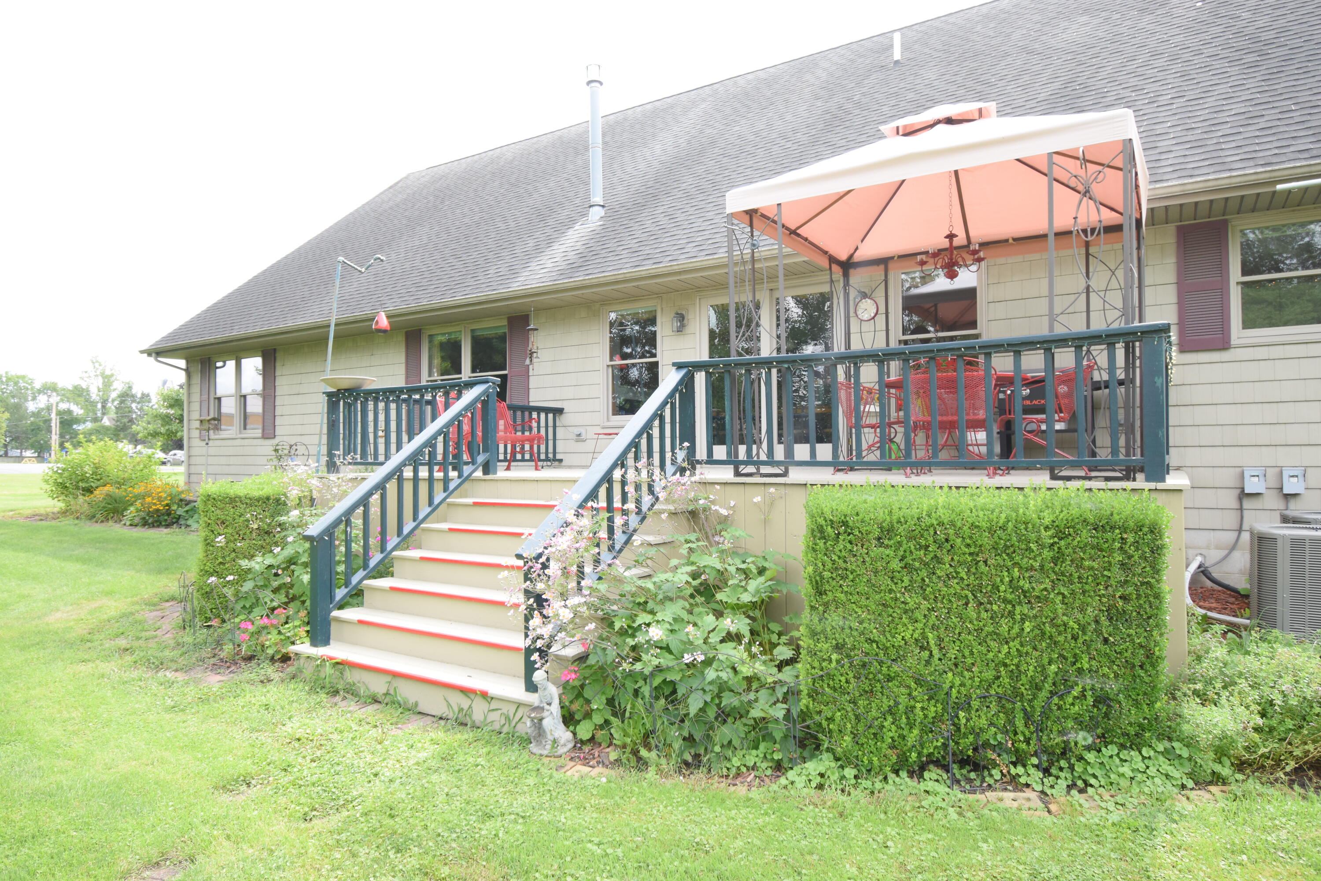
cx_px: 660
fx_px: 771
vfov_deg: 59.5
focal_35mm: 21
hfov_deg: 81.2
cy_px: 440
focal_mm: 14
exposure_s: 1/250
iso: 400
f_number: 5
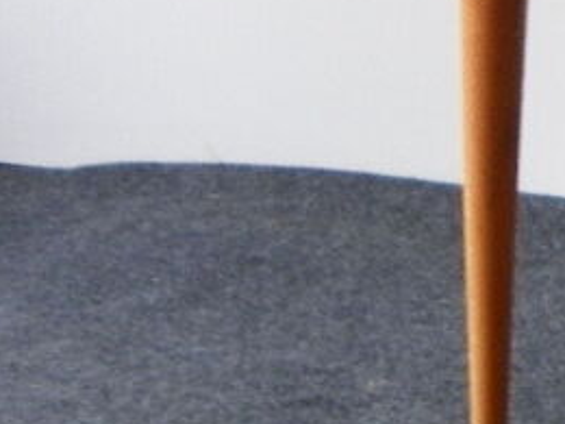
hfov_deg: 12.8
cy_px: -67
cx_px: 1245
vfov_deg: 11.4
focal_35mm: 128
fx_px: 2089
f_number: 2.8
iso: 100
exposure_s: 1/30
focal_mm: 4.6
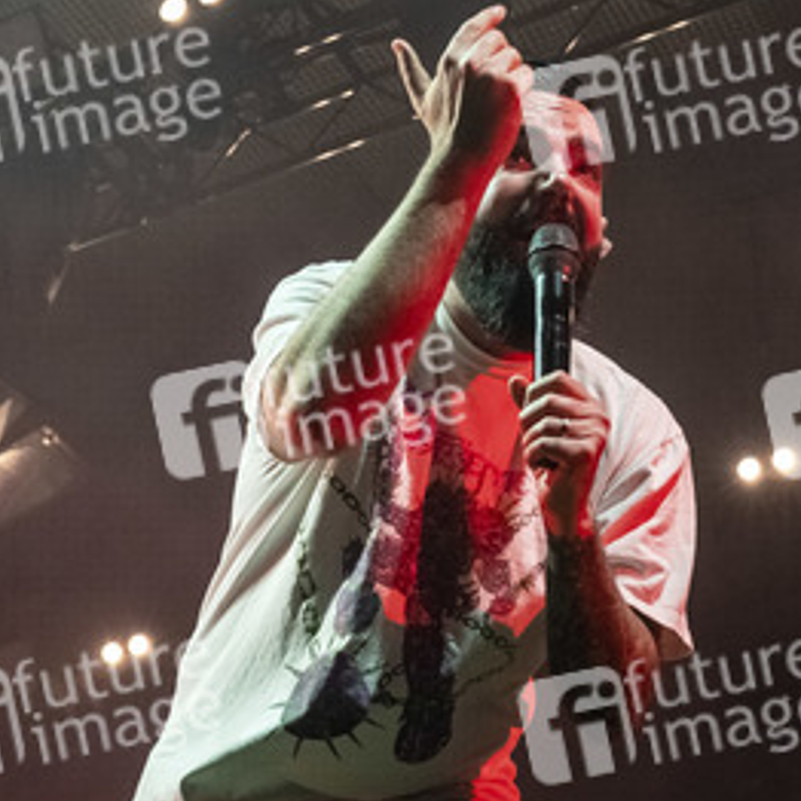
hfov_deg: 32.8
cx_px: 399
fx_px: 1361
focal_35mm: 52
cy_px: 559
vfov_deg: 32.4
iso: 2500
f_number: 5
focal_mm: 40
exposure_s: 1/500
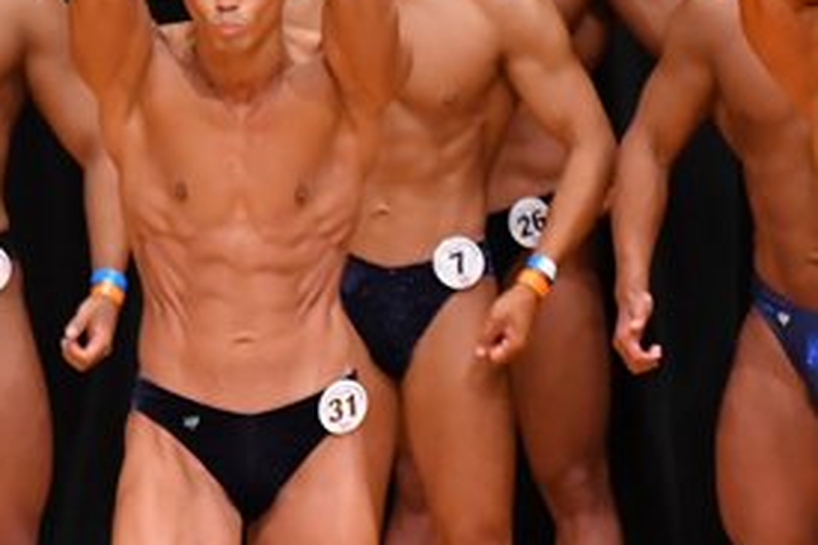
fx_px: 17281
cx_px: 1043
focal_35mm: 761
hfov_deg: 2.7
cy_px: 488
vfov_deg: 1.8
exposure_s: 1/400
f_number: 5.6
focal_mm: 180
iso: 5000
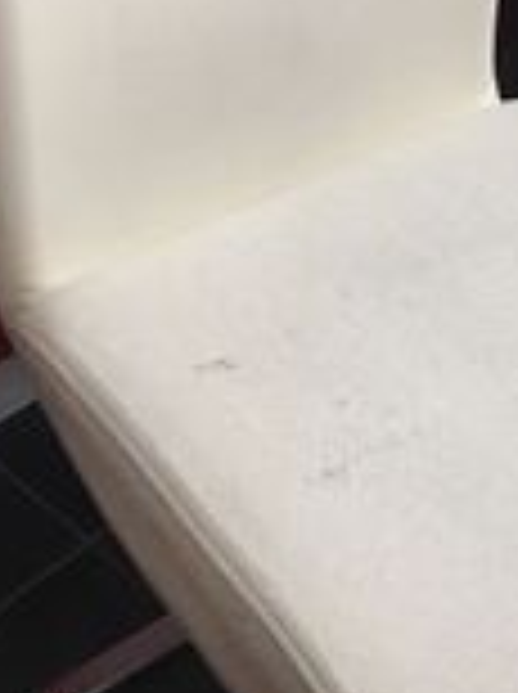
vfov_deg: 27.5
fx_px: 1361
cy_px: 58
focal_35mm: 68
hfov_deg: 21.3
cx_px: 401
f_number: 2.2
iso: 25
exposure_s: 1/33
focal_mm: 4.15
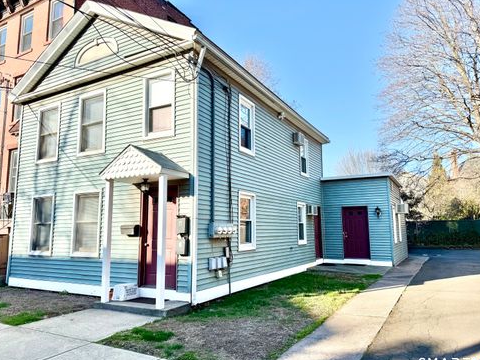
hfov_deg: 69.4
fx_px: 347
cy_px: 184
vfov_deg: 54.9
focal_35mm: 25
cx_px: 243
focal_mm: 6.76
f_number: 1.78
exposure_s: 1/3145
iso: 80
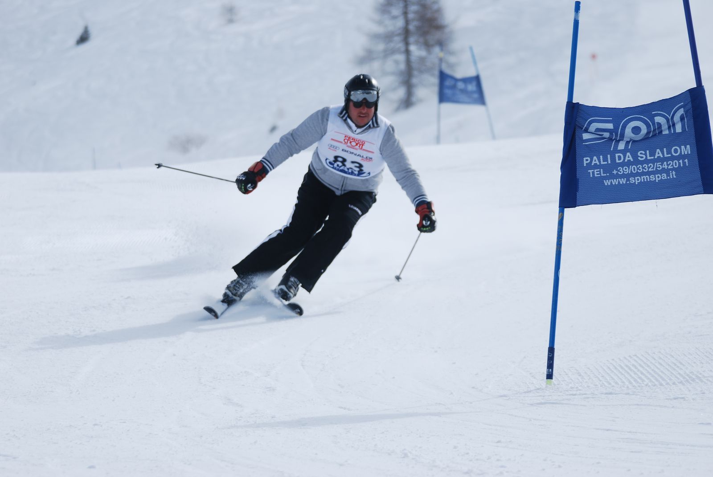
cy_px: 238
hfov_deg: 9.1
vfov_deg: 6.1
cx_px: 356
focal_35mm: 225
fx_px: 4461
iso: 100
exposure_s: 1/1000
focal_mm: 150
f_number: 5
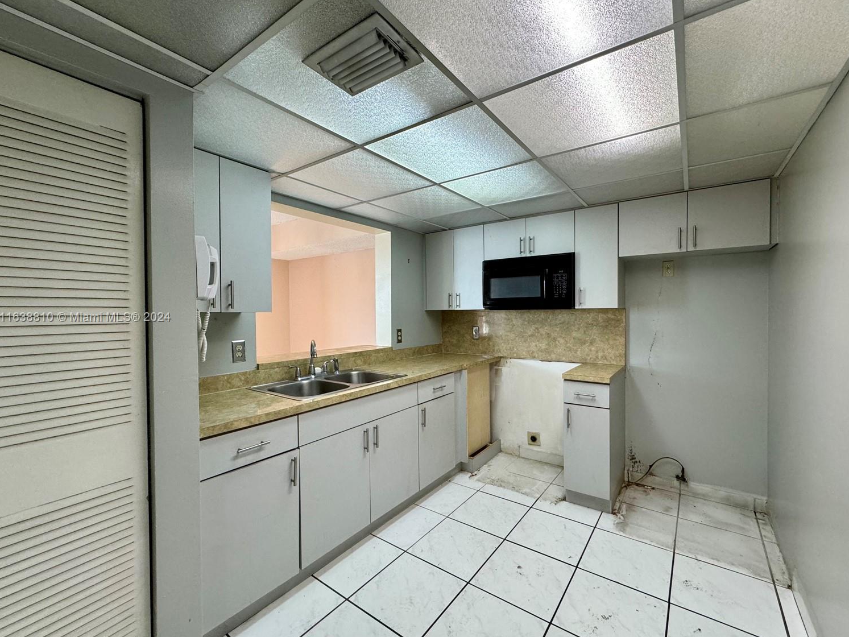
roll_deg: +0.2
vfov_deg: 81.8
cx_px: 444
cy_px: 318
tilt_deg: -1.0
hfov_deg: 98.1
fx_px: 368
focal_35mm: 15
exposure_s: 1/120
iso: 250
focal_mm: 2.22
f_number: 2.2
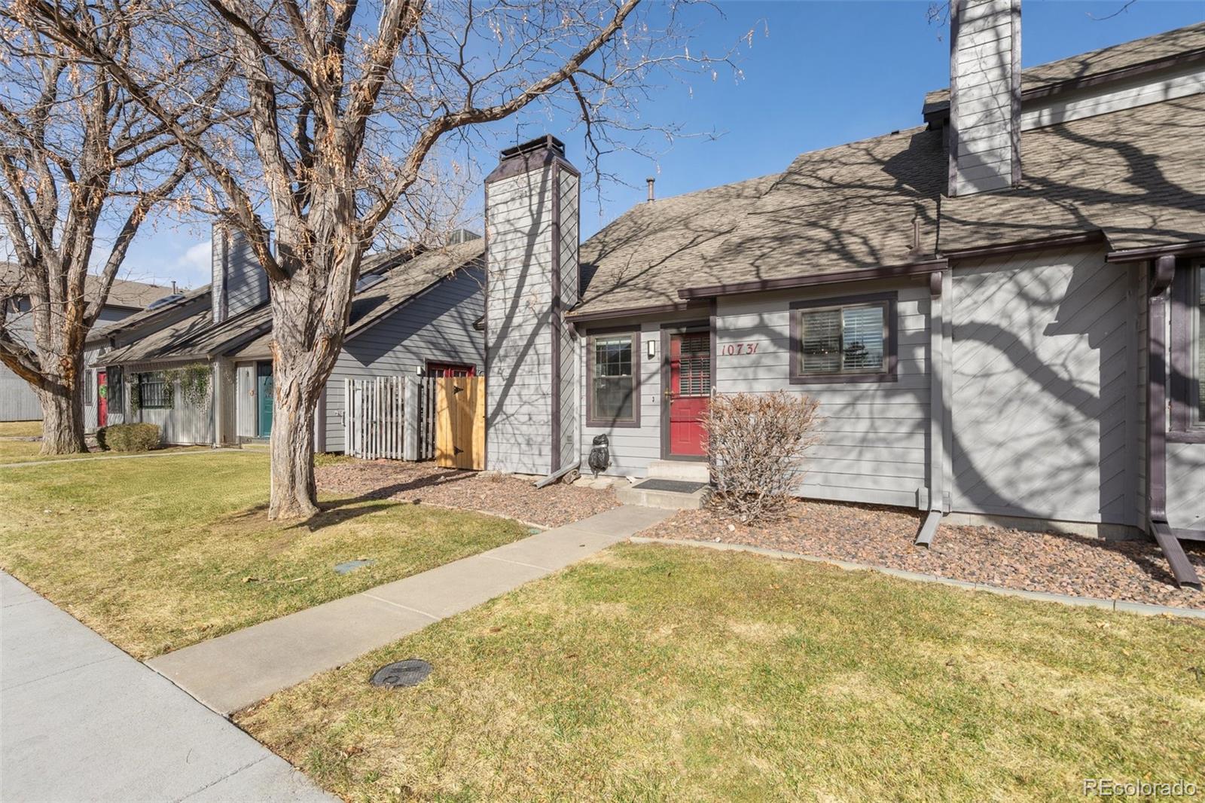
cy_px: 402
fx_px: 535
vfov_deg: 73.7
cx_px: 602
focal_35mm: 16
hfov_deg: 96.7
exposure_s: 1/125
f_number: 7.1
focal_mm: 16
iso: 100
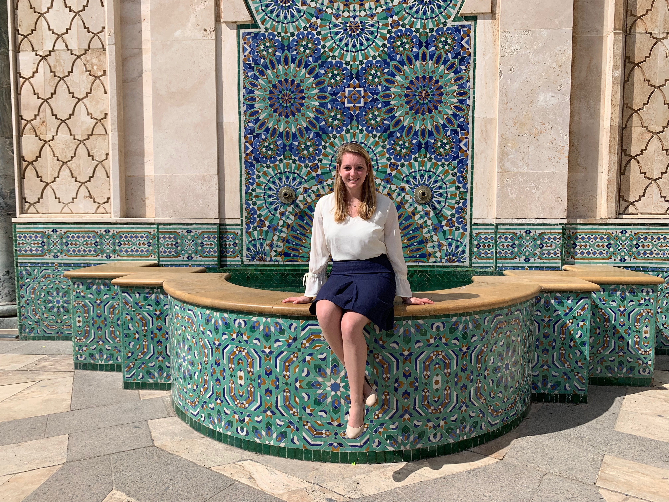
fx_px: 502
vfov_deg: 53.1
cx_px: 334
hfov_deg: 67.3
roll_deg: -0.1
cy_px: 251
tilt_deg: -5.4
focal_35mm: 26
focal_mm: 4.25
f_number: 1.8
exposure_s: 1/3788
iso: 25
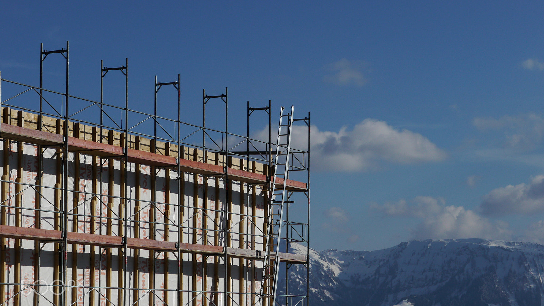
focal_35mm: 118
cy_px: 128
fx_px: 1702
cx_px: 273
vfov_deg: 10.3
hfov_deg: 18.2
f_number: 7.1
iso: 160
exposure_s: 1/1600
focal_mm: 54
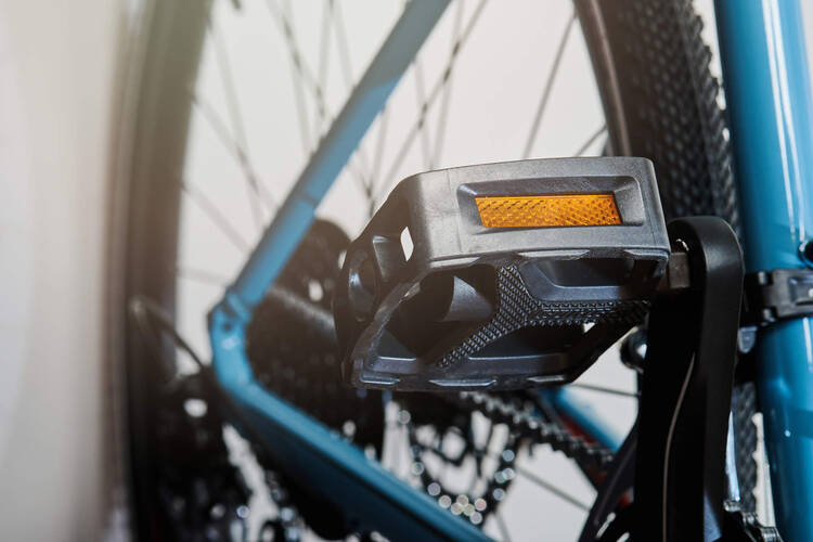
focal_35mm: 105
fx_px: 2371
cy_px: 271
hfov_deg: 19.5
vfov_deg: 13.0
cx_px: 406
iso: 200
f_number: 14
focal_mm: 105
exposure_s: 1/125
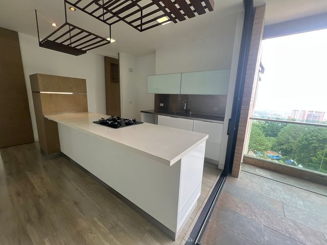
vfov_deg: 89.9
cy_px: 122
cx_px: 164
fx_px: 123
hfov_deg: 106.2
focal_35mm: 13
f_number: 1.8
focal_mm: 1.57
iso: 64
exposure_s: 1/120
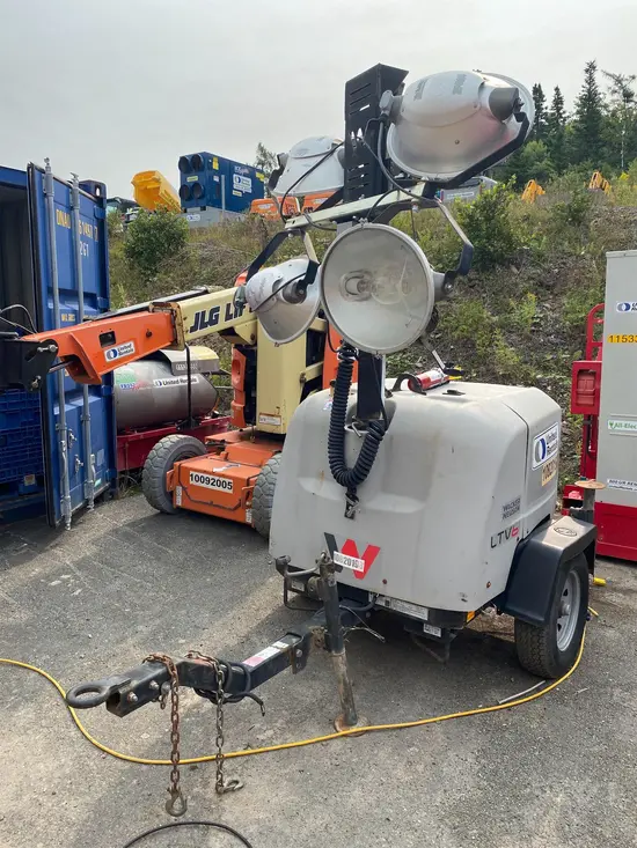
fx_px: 638
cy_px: 424
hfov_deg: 53.1
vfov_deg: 67.3
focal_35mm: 26
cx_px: 318
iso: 32
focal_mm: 4.25
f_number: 1.8
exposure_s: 1/1330
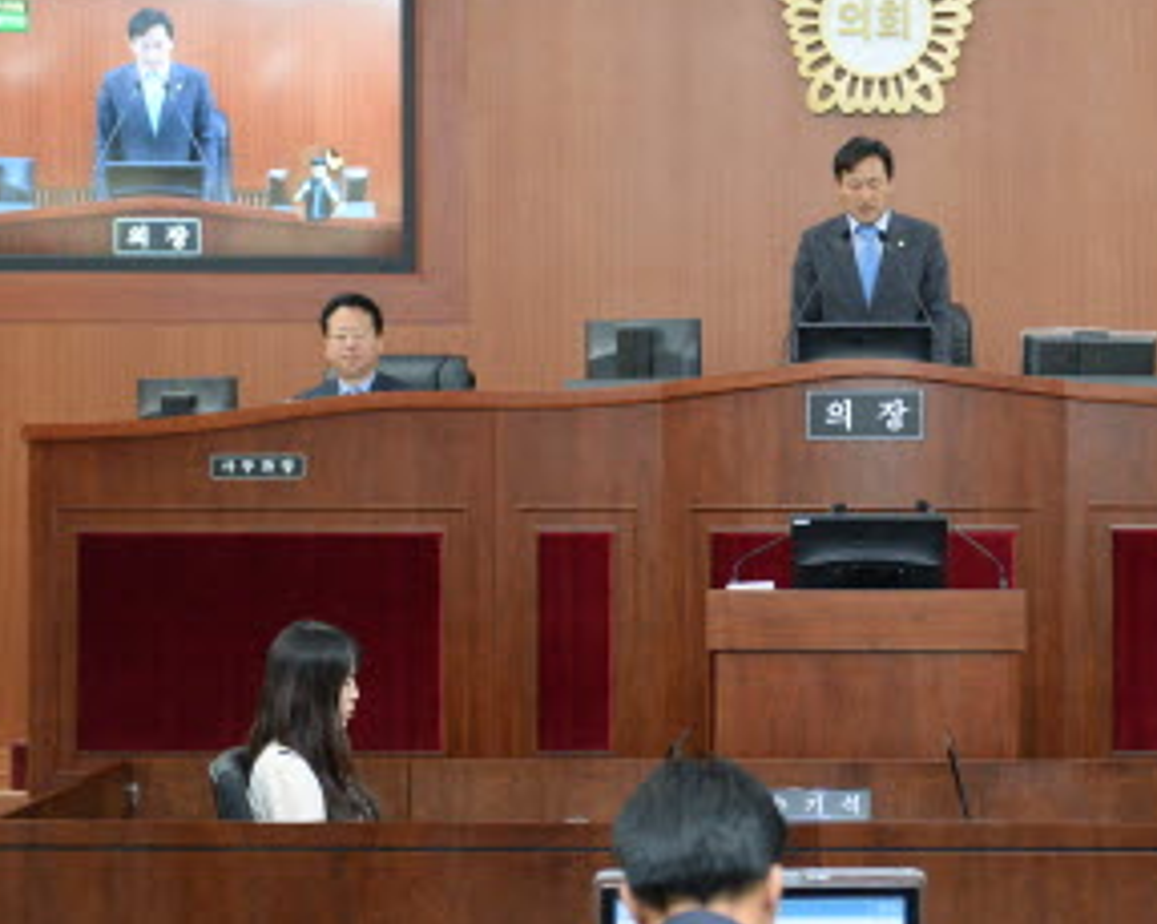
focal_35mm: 85
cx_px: 871
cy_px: 387
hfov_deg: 22.3
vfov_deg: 18.0
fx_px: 2908
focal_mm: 52
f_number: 2.8
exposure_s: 1/250
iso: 2000
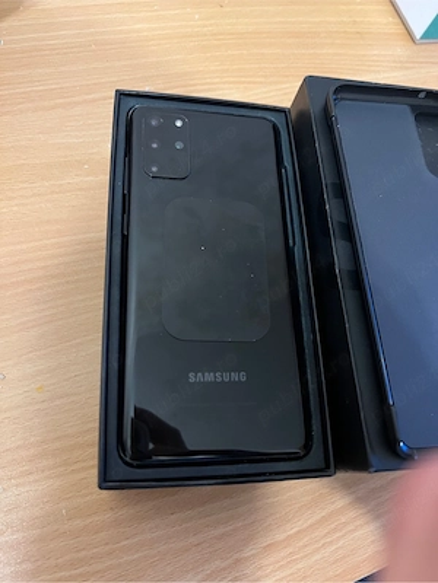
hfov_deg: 53.1
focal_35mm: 26
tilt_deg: -66.6
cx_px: 219
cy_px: 292
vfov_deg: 67.3
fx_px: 439
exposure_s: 1/33
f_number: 1.5
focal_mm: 5.7
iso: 500
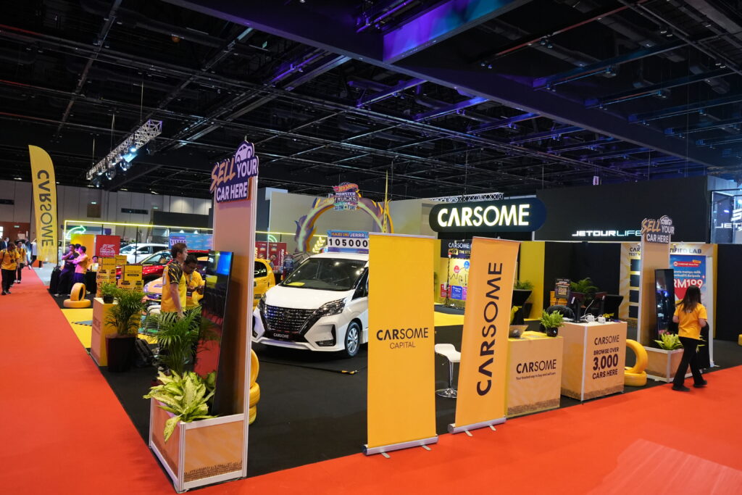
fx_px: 495
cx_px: 371
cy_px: 248
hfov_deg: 73.7
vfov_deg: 53.1
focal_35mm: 24
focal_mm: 16
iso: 3200
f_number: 2.8
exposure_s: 1/250
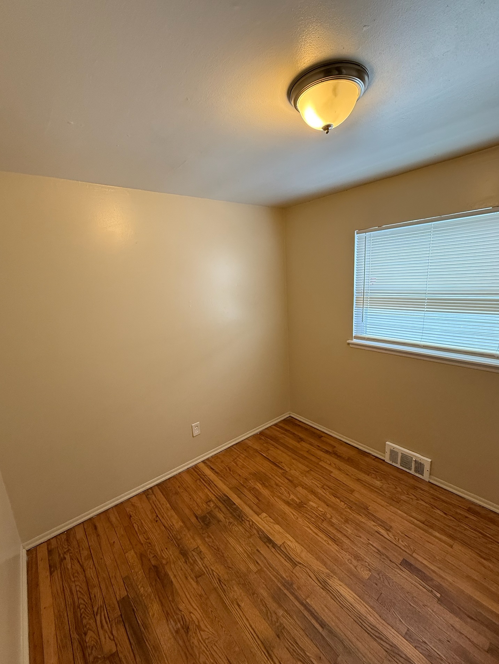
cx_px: 245
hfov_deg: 81.8
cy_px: 339
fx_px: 288
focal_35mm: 15
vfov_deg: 98.1
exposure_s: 1/120
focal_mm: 2.22
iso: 250
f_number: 2.2
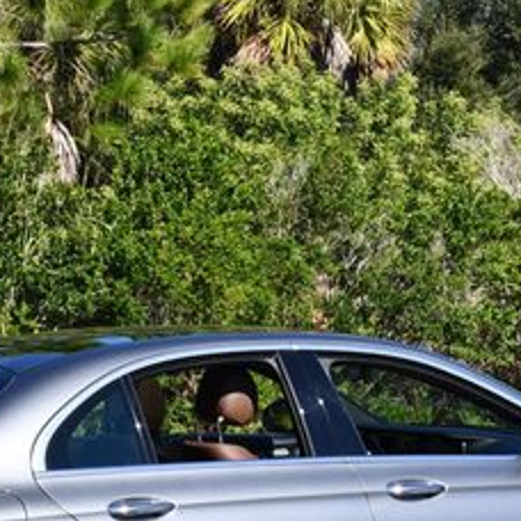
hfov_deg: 11.4
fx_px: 2605
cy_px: 441
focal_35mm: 153
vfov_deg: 11.4
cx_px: 258
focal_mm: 32
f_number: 8
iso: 140
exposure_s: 1/250
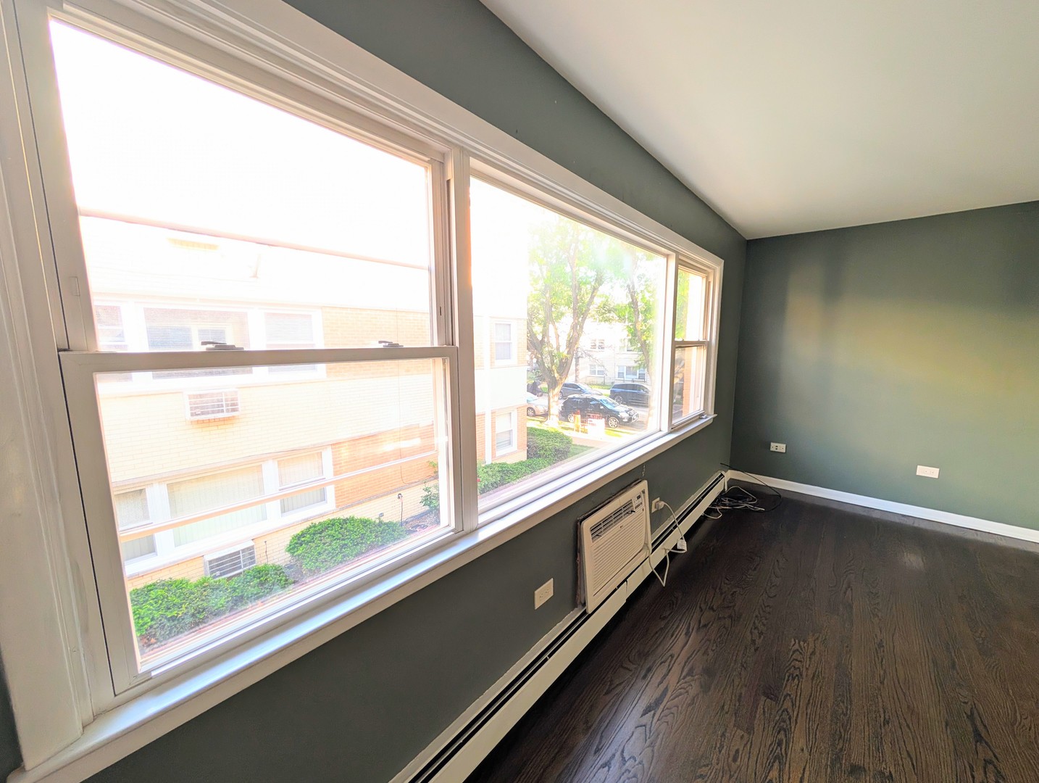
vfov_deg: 94.7
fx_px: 361
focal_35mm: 12
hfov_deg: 110.5
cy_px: 392
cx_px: 520
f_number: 1.7
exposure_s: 1/147
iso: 183
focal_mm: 2.02
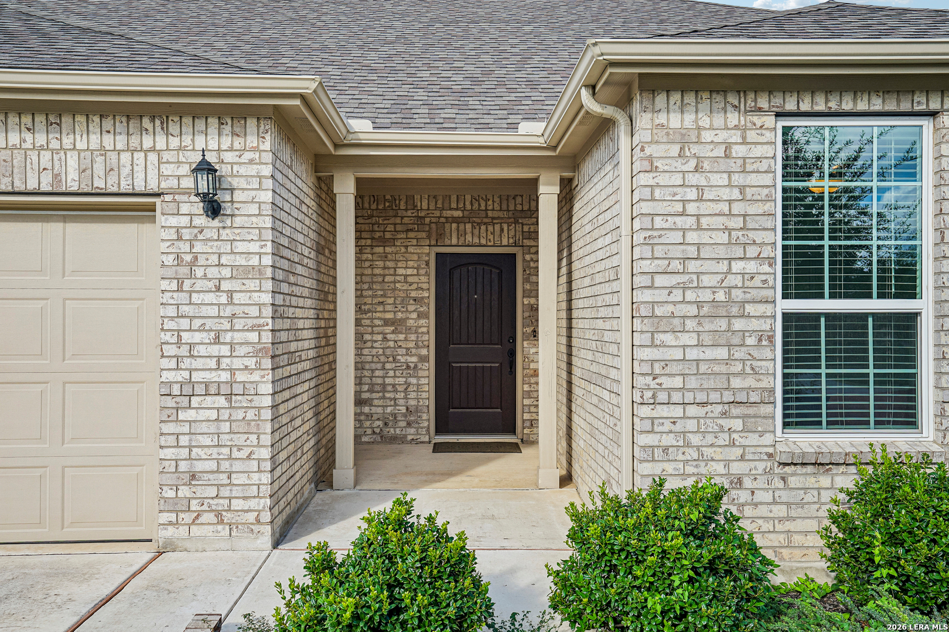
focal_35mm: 29
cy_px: 316
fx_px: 764
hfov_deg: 63.7
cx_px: 474
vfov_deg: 45.0
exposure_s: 1/200
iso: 200
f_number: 8
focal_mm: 29
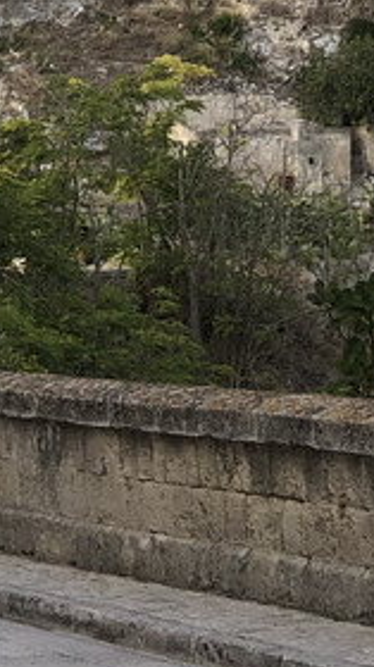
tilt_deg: -0.4
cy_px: 174
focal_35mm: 243
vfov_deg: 8.9
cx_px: 12
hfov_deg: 5.0
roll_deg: +1.5
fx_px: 4295
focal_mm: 6
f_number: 2.4
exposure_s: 1/258
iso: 16
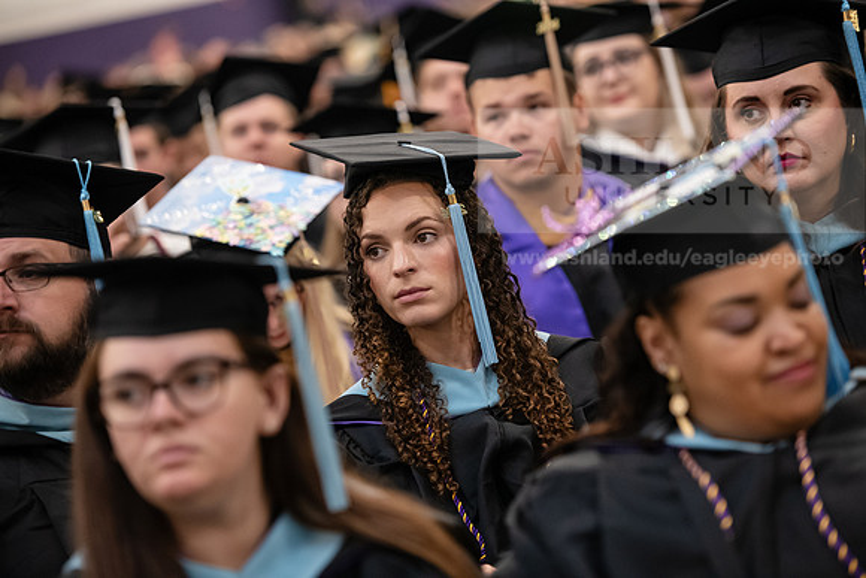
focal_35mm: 140
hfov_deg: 14.7
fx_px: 3368
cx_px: 433
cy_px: 289
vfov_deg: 9.8
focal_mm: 140
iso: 3200
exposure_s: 1/200
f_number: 3.2
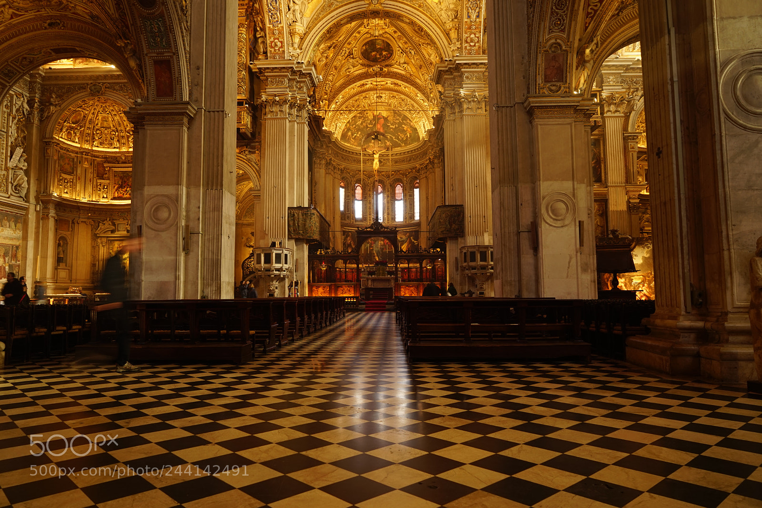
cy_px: 254
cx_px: 381
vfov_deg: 53.1
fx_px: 508
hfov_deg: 73.8
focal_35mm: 24
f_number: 4
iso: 100
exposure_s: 1/4
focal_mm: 24
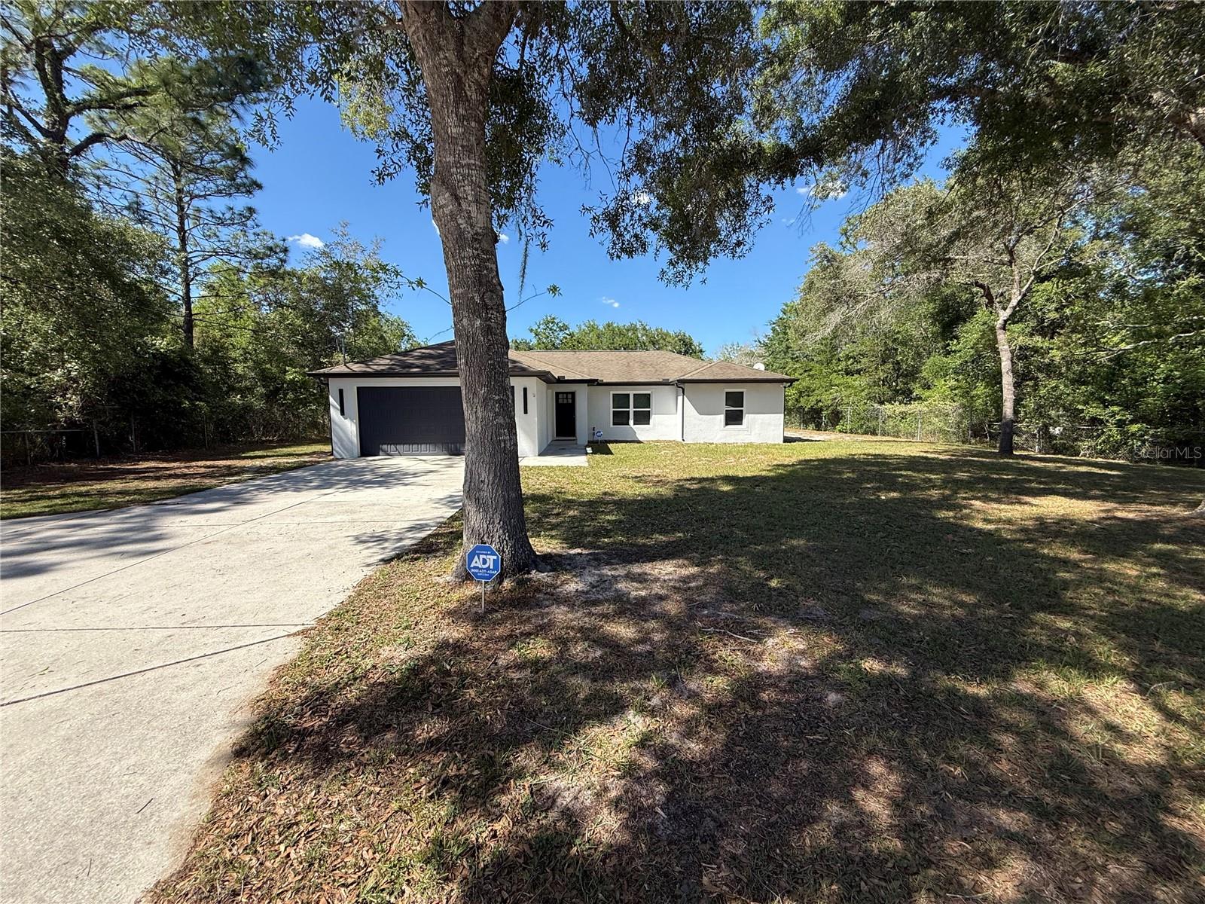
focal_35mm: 14
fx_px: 487
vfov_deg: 85.7
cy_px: 452
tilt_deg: -5.1
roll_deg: -0.4
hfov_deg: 102.1
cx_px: 602
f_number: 2.2
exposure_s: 1/1189
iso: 50
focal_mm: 2.22
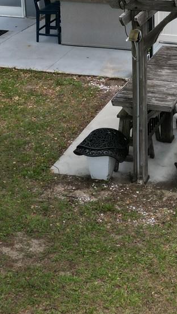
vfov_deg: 26.4
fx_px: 633
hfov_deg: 15.7
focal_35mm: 76
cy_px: 1
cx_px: 164
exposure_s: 1/4000
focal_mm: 6.72
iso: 200
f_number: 1.7
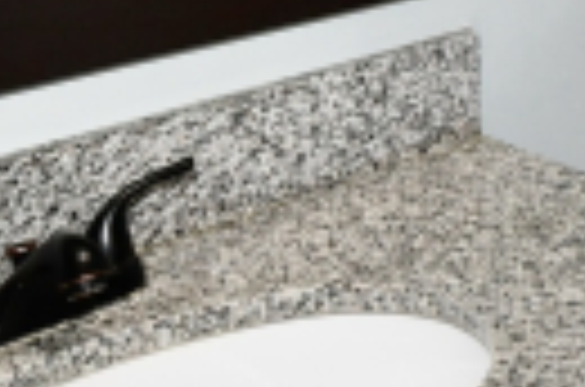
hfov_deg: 20.0
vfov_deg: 14.4
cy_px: -346
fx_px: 1313
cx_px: 976
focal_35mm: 81
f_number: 6.3
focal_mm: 14
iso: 640
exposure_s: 1/60
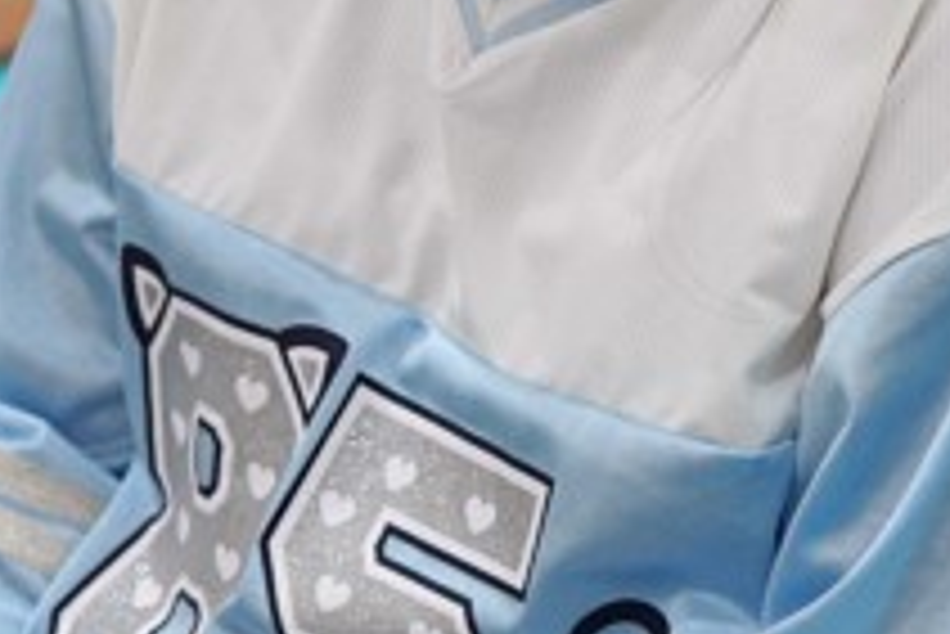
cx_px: 342
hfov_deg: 4.5
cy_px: 193
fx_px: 12041
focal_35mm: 456
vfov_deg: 3.0
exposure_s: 1/160
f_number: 4
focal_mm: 107
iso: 1000
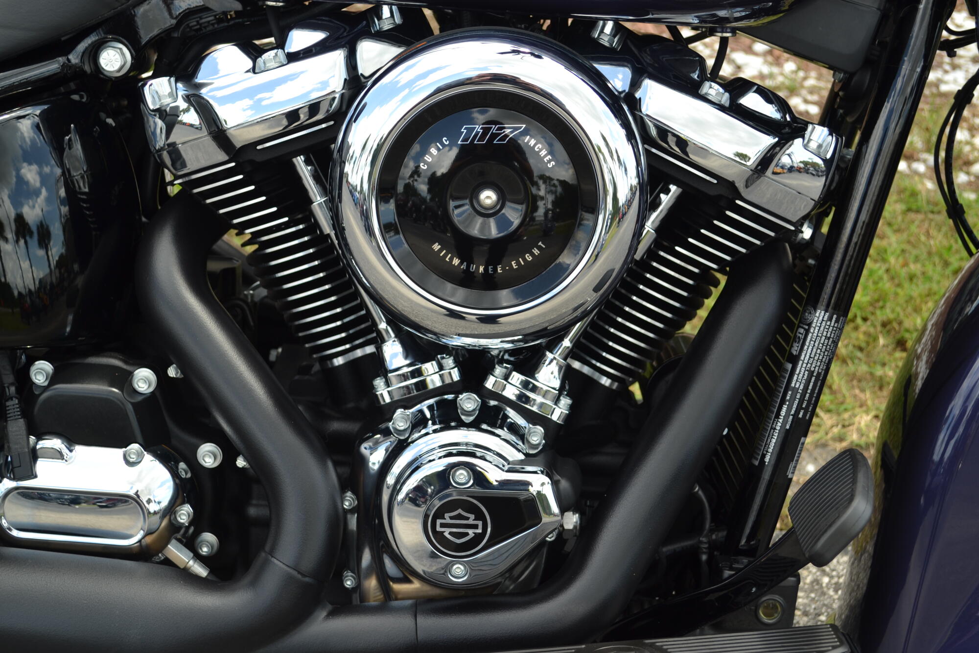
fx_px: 1468
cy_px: 326
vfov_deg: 25.1
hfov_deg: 36.9
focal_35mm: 54
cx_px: 490
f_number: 5.6
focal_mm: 36
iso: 100
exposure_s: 1/125
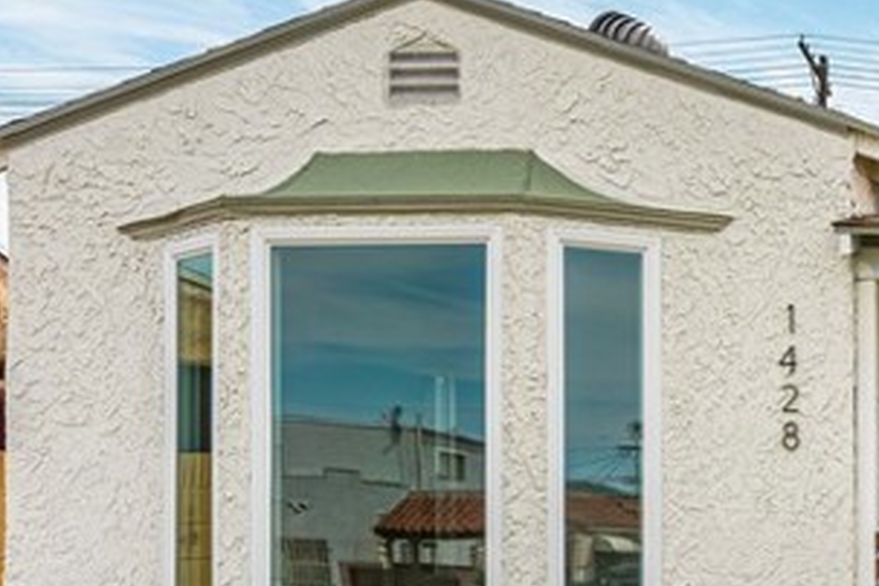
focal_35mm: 56
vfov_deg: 23.9
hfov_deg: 29.0
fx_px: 1360
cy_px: 486
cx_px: 1149
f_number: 13
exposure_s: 1/200
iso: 100
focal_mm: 16.5
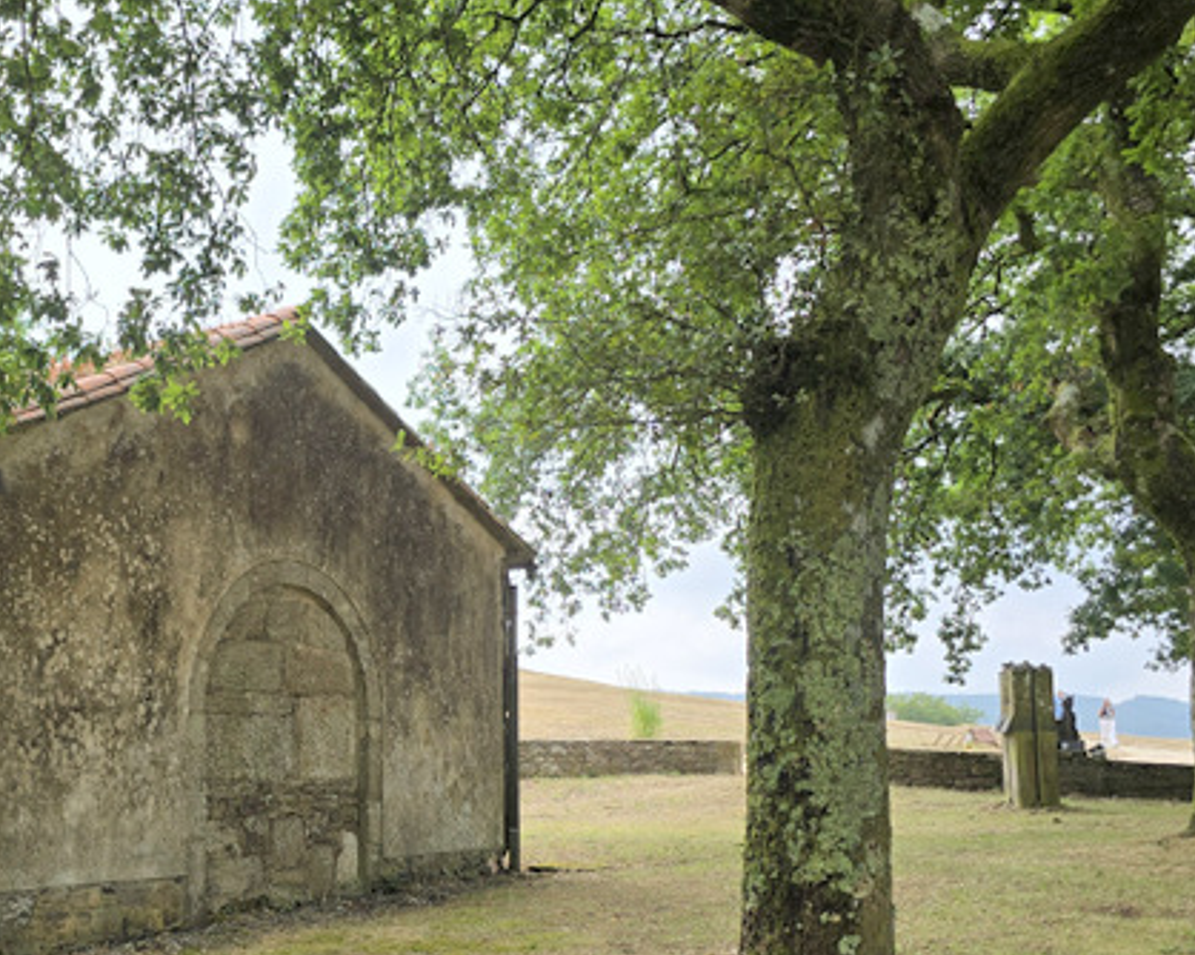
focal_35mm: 43
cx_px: 246
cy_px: 626
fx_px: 1520
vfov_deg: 34.6
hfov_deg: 41.2
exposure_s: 1/444
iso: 12
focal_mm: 6.3
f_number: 1.7
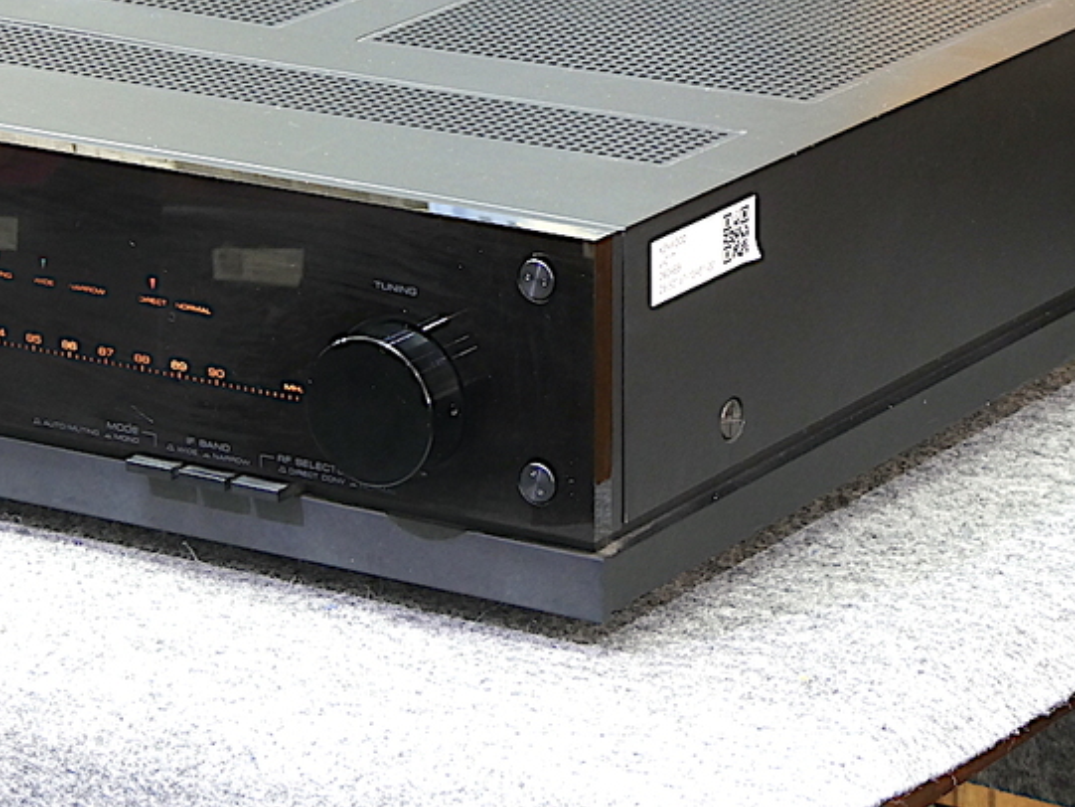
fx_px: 5405
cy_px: 177
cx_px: 338
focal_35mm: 174
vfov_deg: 8.5
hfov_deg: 11.3
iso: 200
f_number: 5
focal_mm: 17.5
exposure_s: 1/1.6
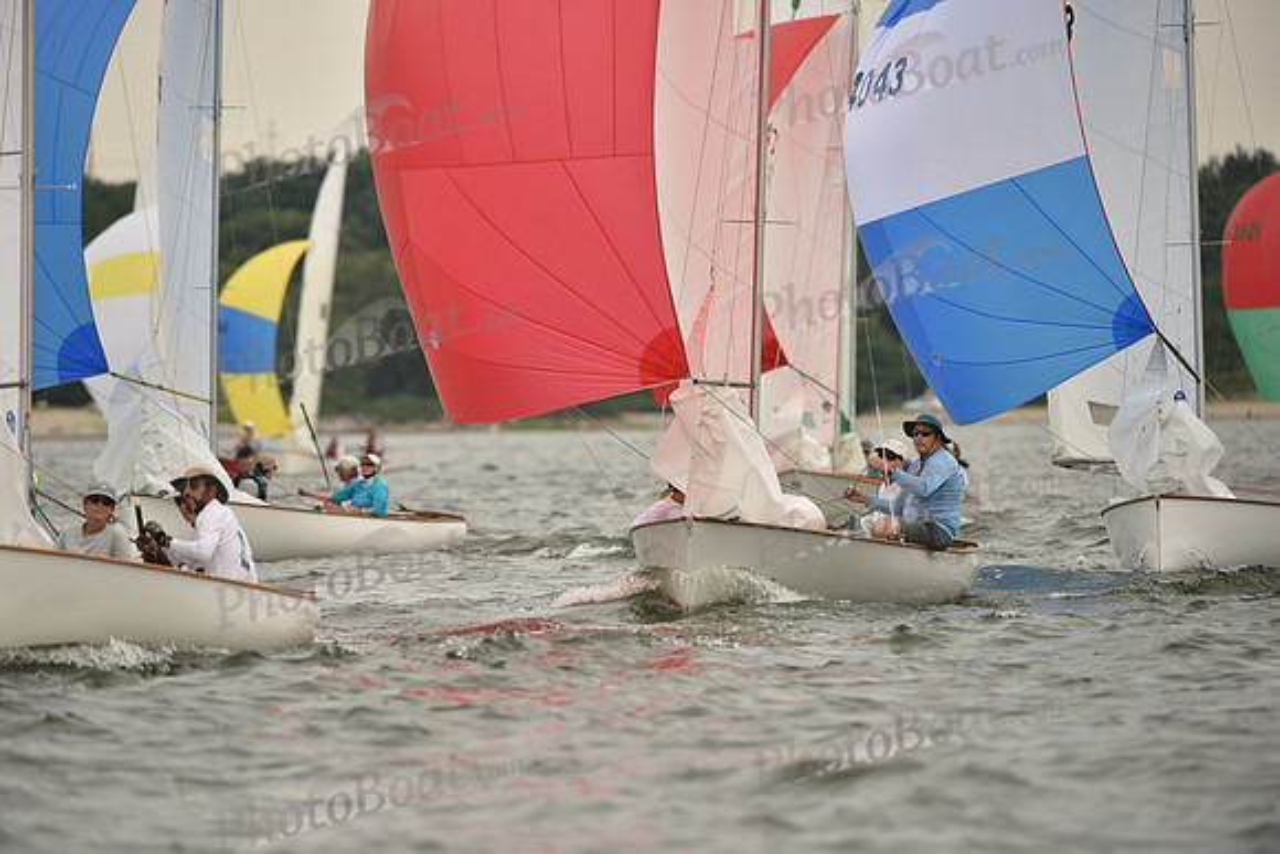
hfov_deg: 5.9
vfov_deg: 3.9
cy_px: 427
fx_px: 12447
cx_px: 640
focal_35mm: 350
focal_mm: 350
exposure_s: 1/1250
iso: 320
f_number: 4.5
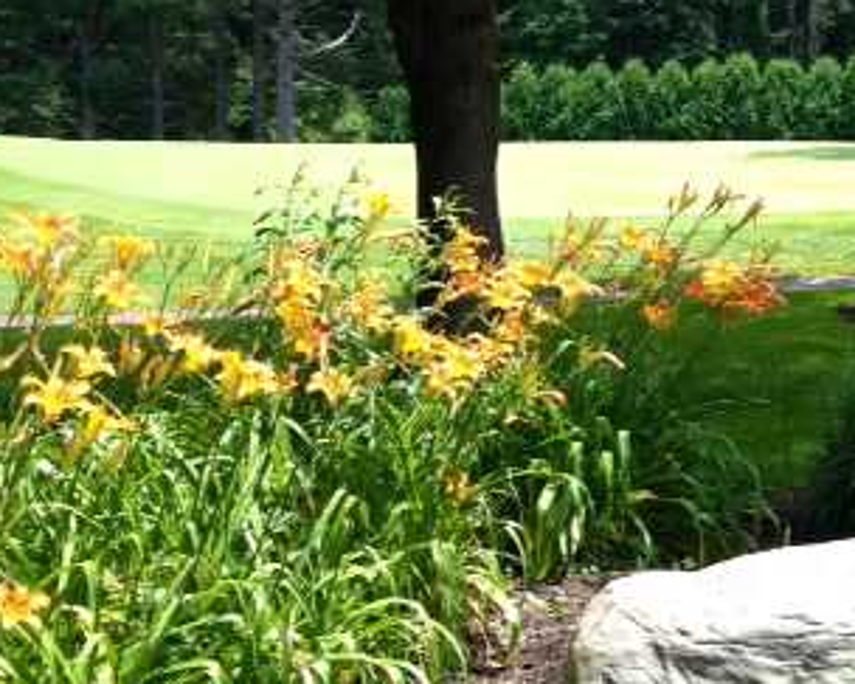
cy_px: 172
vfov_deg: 21.1
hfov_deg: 26.4
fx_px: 1821
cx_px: 433
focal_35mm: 72
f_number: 2.4
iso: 50
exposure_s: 1/373
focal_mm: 4.28
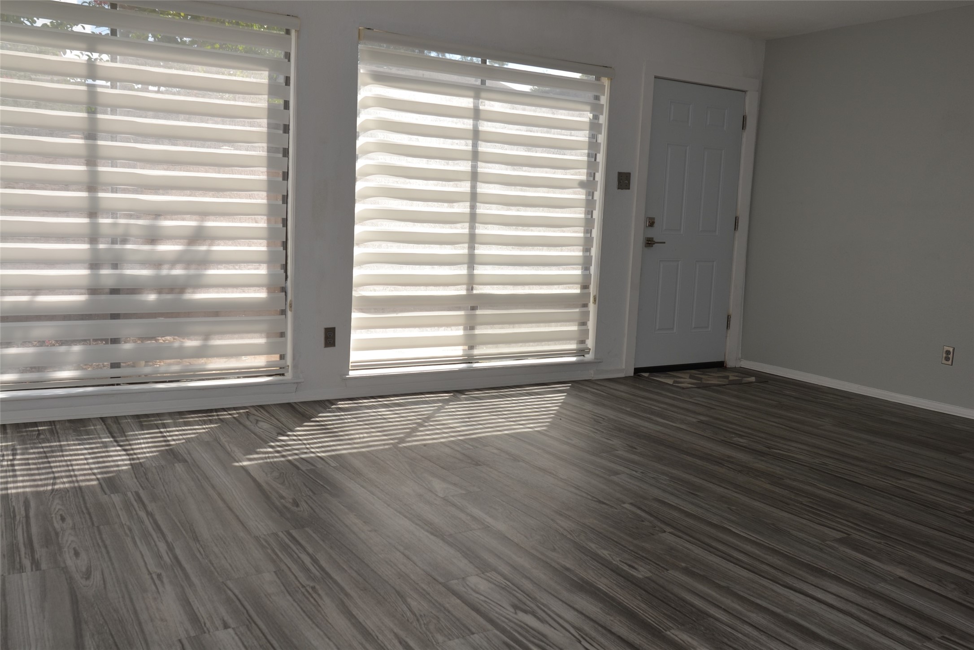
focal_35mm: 30
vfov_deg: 43.6
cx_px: 487
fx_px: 812
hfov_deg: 61.9
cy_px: 325
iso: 100
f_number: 5
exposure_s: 1/200
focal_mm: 20
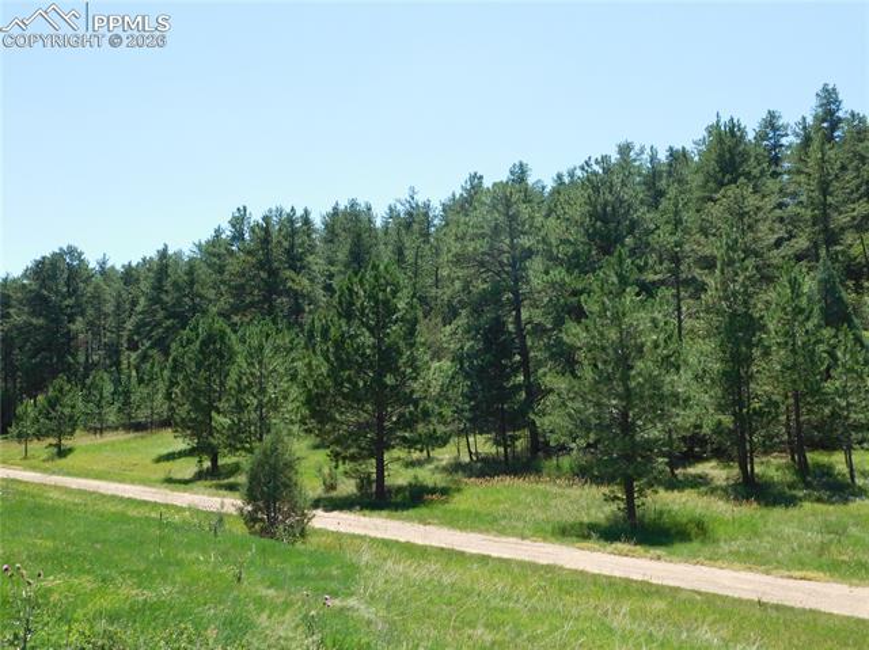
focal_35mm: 45
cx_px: 434
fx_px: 1129
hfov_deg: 42.1
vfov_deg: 32.1
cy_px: 325
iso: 125
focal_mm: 8
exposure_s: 1/640
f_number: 3.7
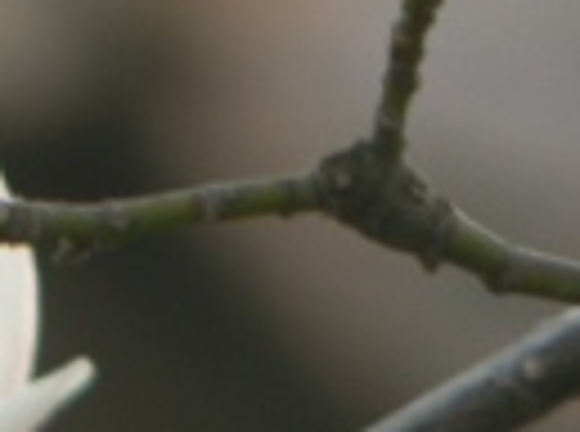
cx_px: 36
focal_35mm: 1505
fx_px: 25146
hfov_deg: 1.3
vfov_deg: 1.0
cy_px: -315
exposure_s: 1/100
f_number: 3.7
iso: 80
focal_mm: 72
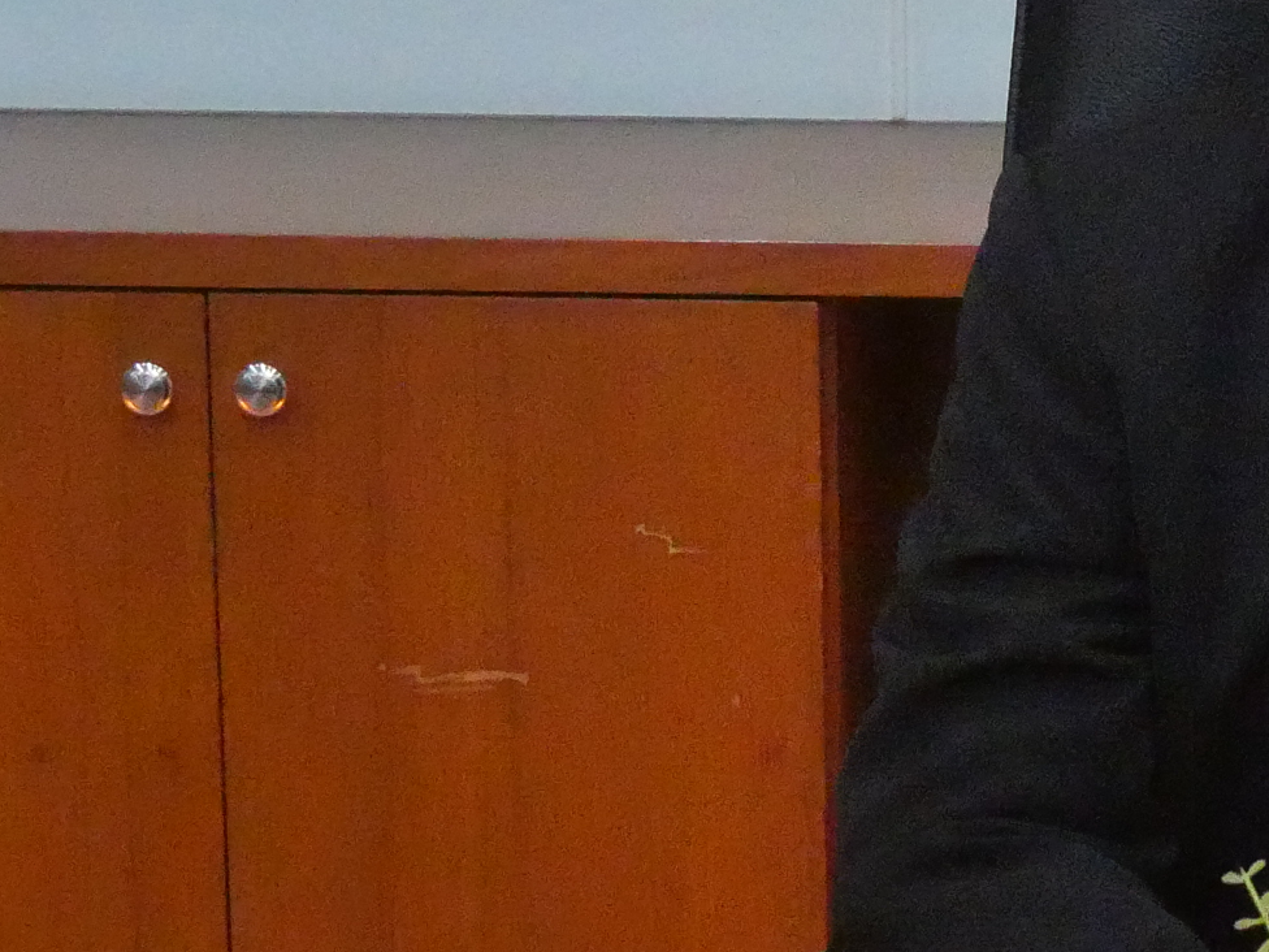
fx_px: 6305
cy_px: 429
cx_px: 1636
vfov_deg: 8.6
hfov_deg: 11.2
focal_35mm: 172
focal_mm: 23
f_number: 5.6
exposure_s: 1/160
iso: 6400
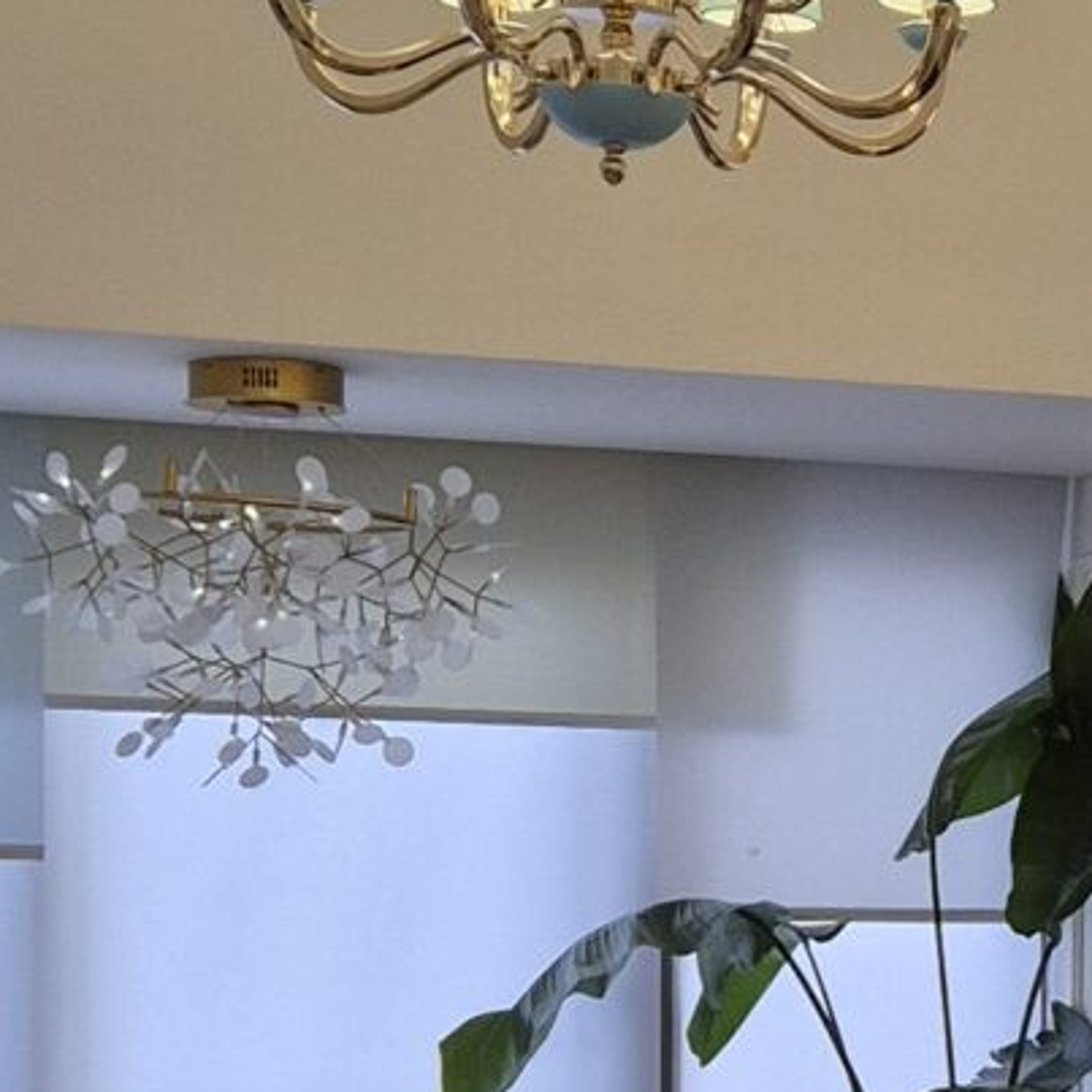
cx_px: 1531
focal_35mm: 129
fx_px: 4604
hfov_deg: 12.9
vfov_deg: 13.3
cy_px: 1206
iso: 160
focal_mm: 5.4
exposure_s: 1/120
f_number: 1.8
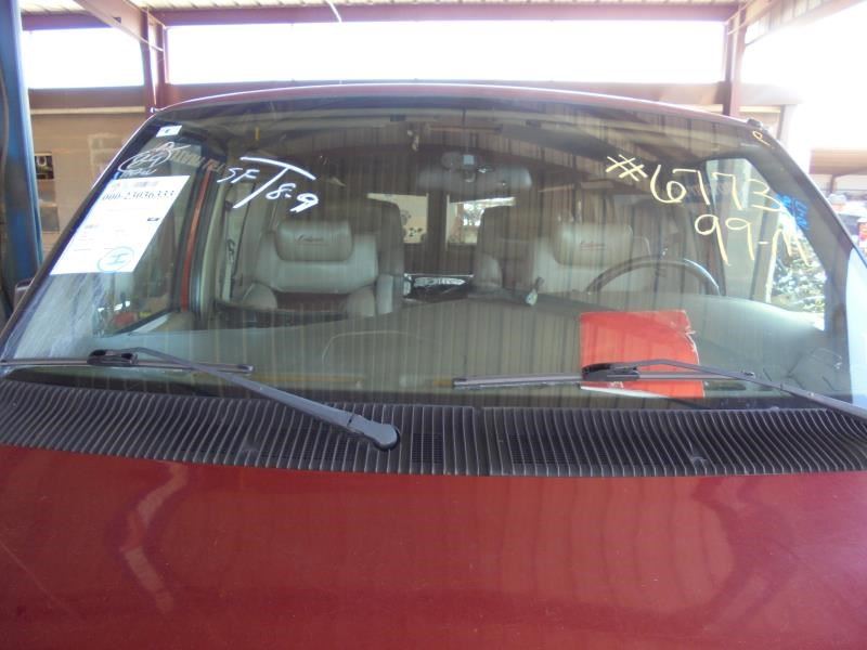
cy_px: 325
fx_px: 651
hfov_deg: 67.3
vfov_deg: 53.1
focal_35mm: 26
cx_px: 434
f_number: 3.5
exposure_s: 1/40
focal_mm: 4.6
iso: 100
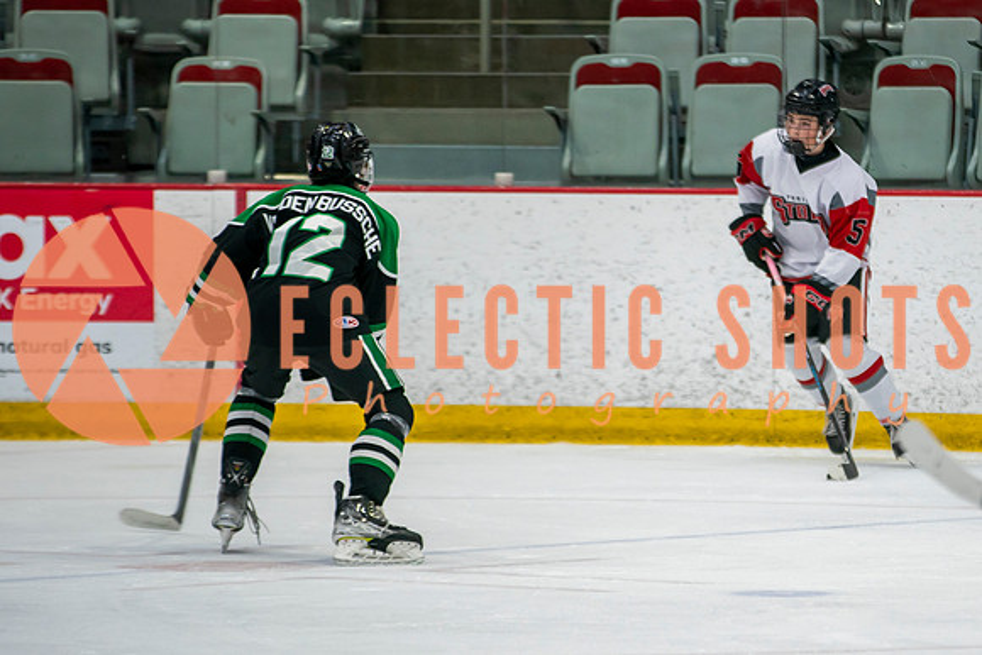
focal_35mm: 345
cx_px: 800
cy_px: 371
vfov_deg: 4.0
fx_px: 9400
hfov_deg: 6.0
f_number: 2.8
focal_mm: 200
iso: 640
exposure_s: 1/640
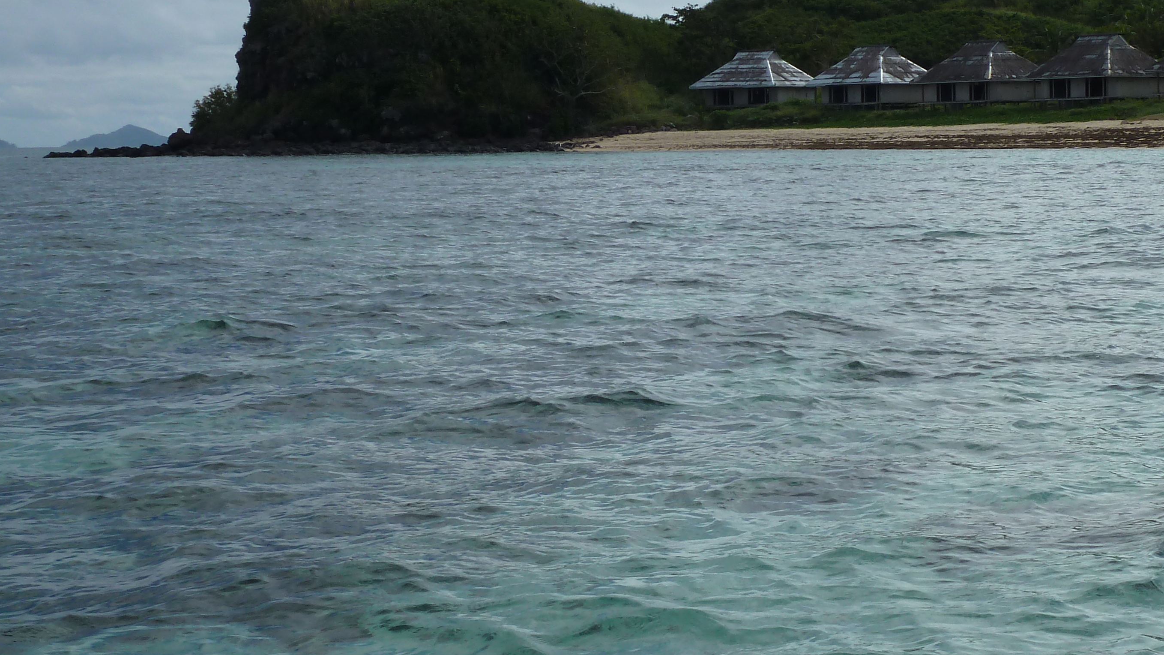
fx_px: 2376
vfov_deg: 15.7
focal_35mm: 77
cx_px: 741
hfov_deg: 27.4
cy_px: 335
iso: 80
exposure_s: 1/640
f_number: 5.6
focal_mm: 7.9
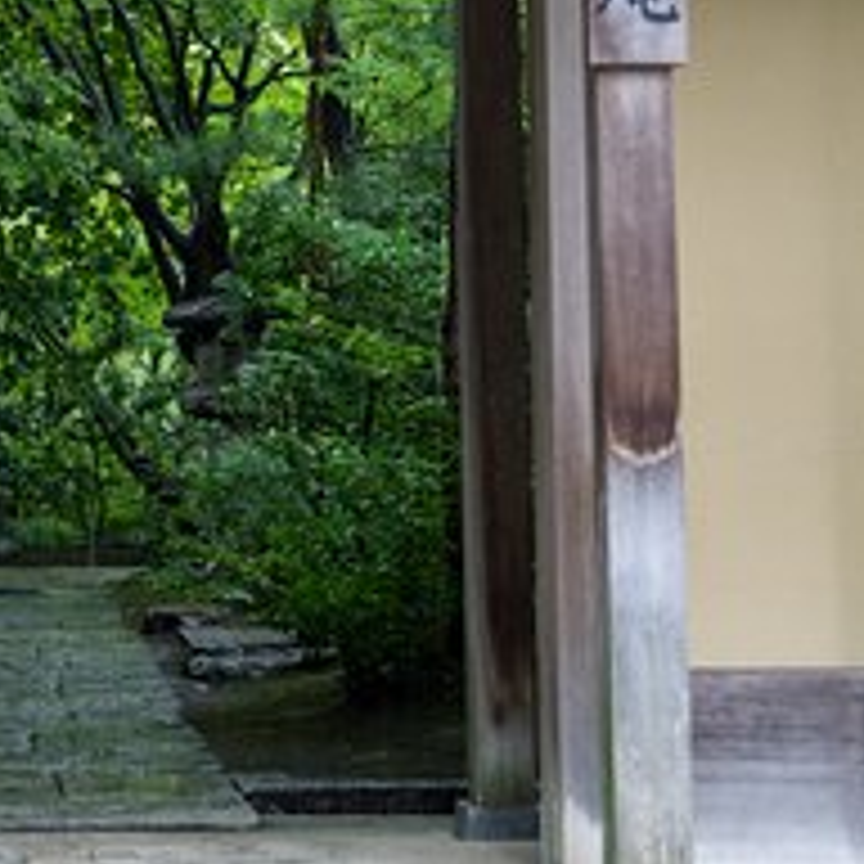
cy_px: 104
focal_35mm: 105
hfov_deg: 16.2
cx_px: -45
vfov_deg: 16.4
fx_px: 2969
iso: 1600
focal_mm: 31
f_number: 2.8
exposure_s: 1/125
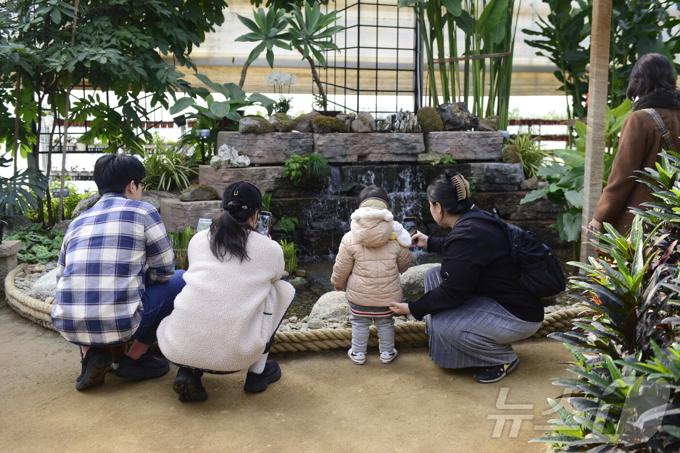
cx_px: 340
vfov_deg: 35.1
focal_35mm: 38
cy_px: 226
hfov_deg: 50.7
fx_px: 718
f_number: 4
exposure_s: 1/125
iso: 100
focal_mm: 38
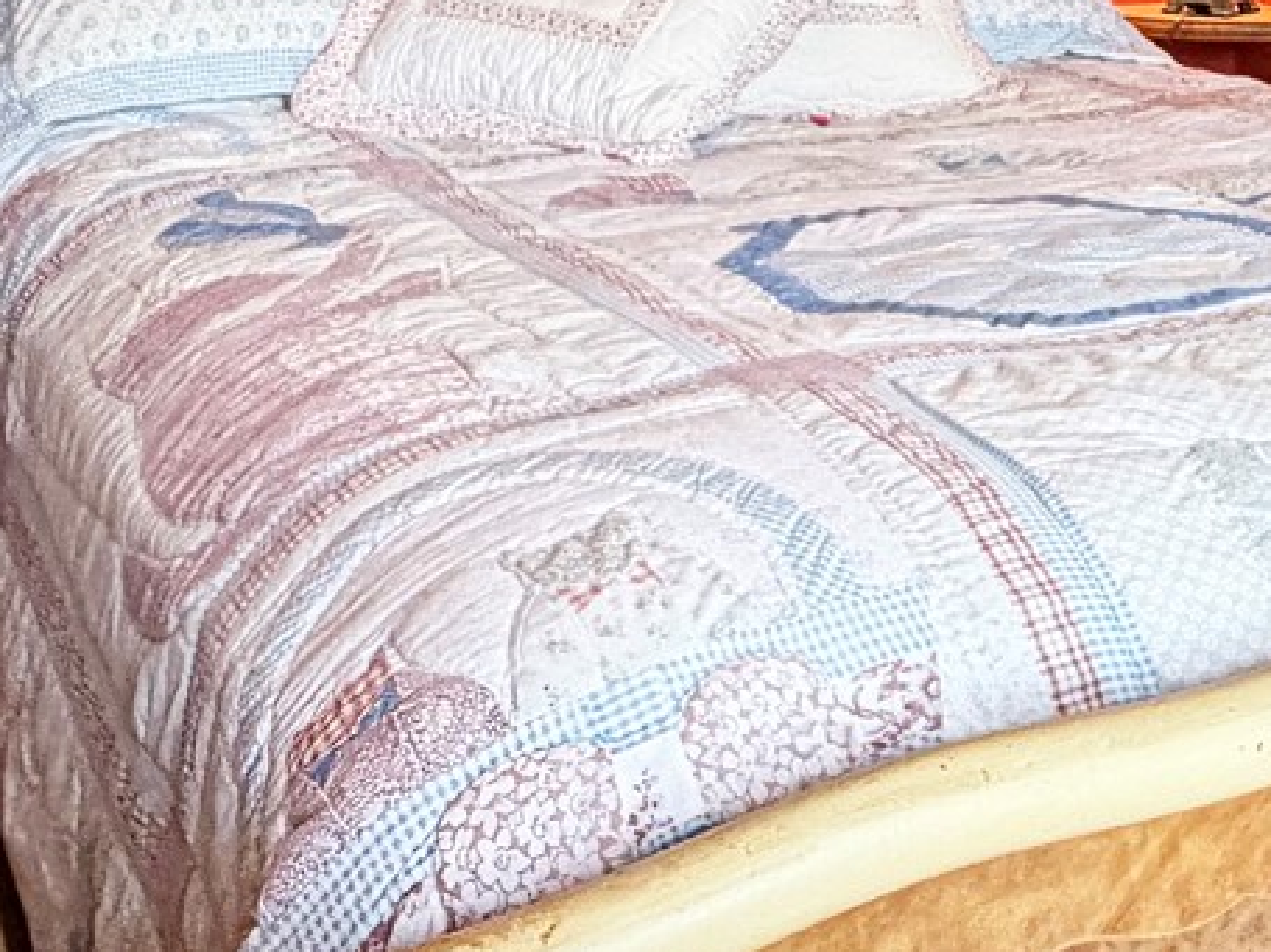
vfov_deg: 21.5
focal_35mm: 63
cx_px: 1162
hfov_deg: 29.4
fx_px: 2313
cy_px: -215
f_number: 2.2
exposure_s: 1/60
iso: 320
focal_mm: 2.22
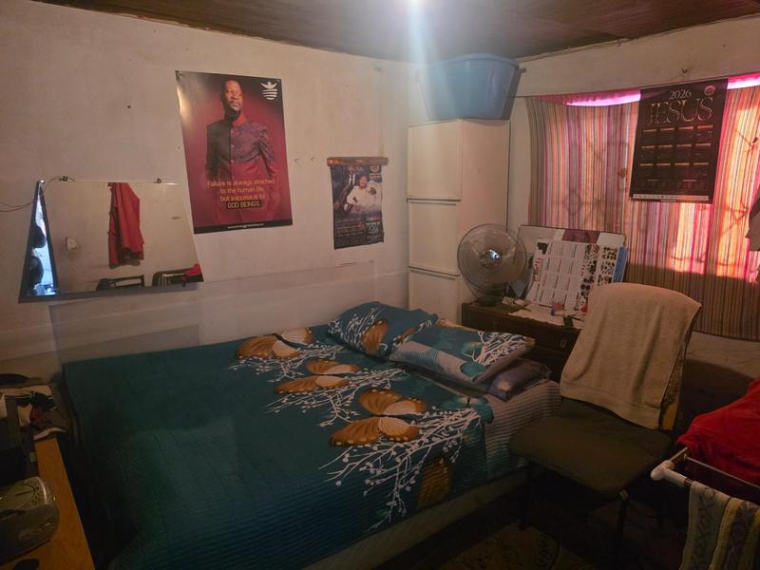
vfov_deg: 58.9
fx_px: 505
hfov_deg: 73.9
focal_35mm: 23
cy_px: 285
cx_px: 380
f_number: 1.7
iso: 2000
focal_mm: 6.3
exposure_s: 1/100
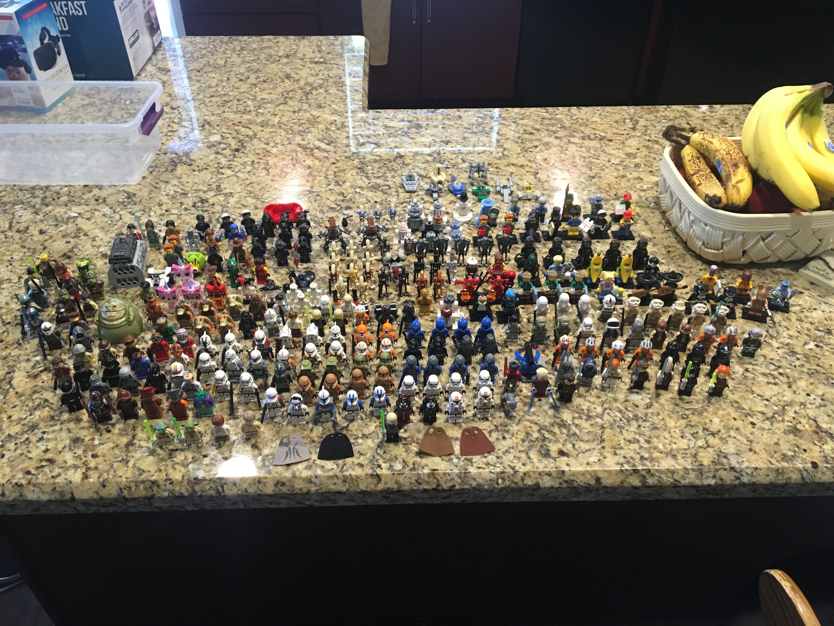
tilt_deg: -39.4
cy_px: 313
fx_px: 699
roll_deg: -1.1
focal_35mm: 29
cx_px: 417
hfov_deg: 61.7
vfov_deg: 48.2
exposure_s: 1/30
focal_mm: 4.15
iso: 125
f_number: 2.2
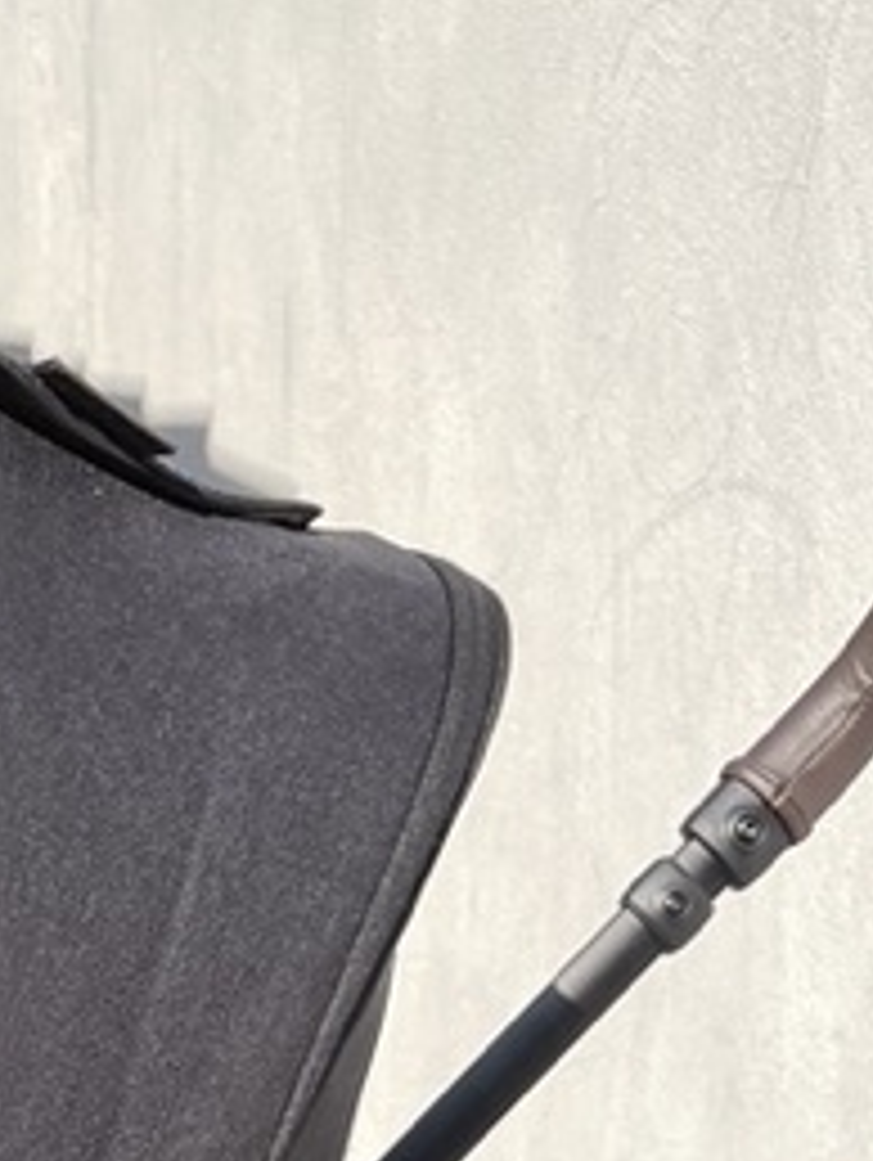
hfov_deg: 14.1
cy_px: 1778
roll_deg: +0.8
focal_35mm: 103
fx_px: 3458
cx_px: -54
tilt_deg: -10.4
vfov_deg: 17.1
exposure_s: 1/2618
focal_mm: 4.2
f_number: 1.6
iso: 32
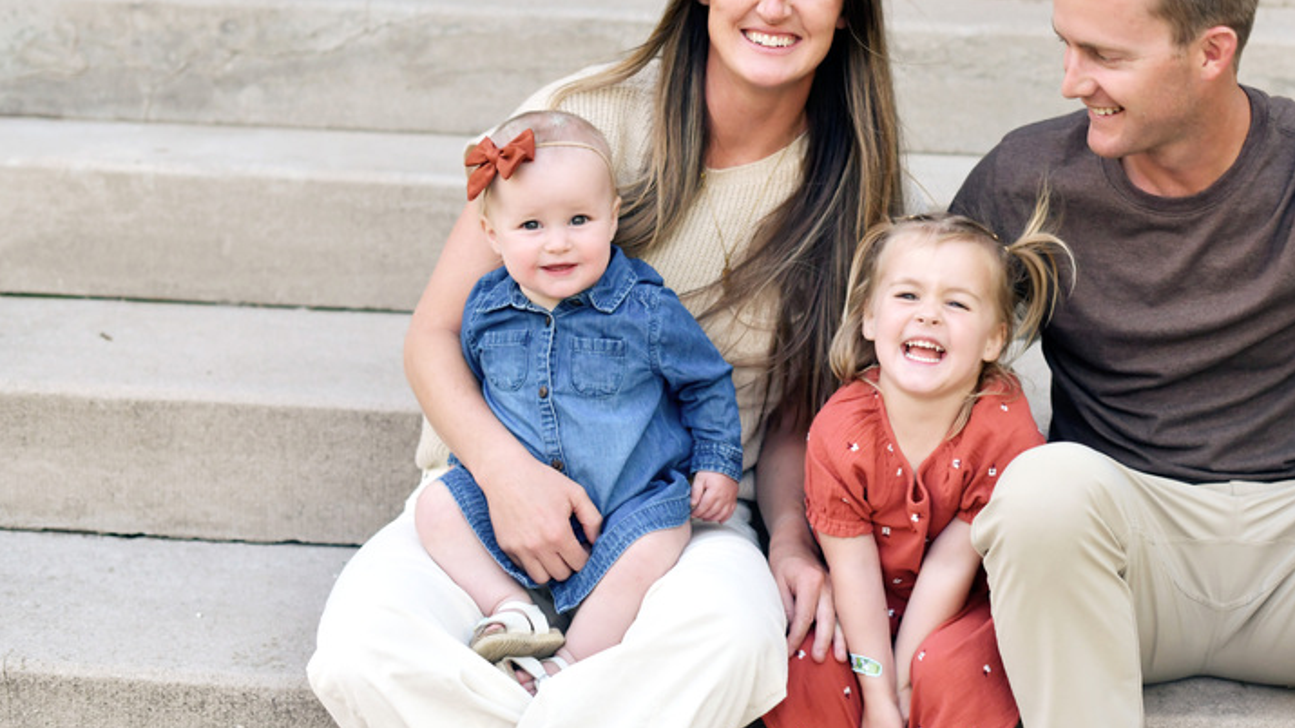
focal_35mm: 75
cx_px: 839
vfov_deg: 16.1
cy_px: 296
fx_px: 2575
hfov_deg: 28.1
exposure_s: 1/2000
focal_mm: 50
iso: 640
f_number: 2.5
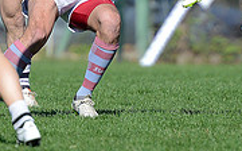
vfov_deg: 1.5
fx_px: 5849
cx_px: 147
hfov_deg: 2.4
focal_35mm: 888
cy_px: -63
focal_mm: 270
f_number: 4
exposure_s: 1/2000
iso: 320
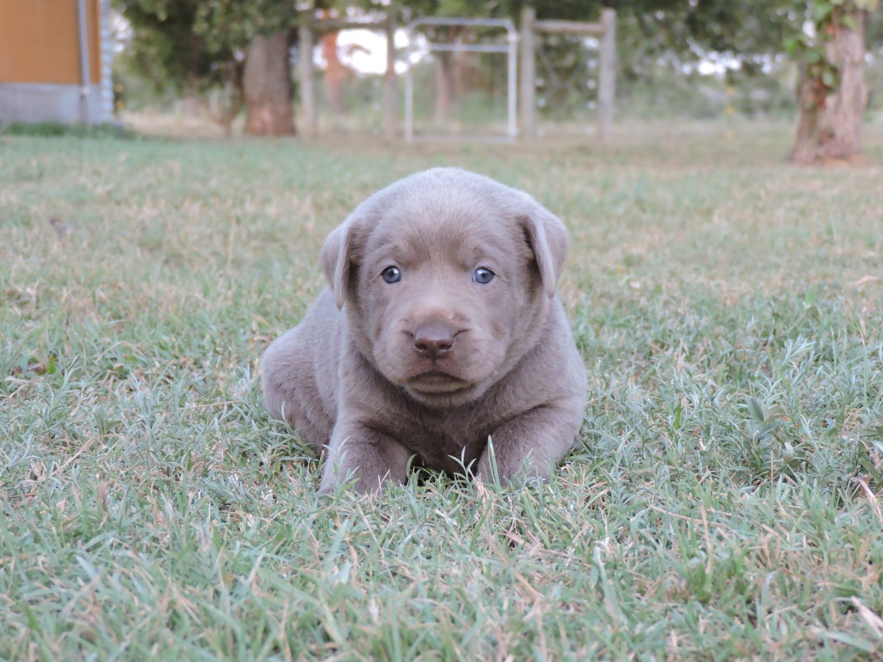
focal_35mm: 100
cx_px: 442
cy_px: 331
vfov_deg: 14.8
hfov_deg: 19.6
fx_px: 2551
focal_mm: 17.8
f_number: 4.1
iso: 800
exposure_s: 1/60
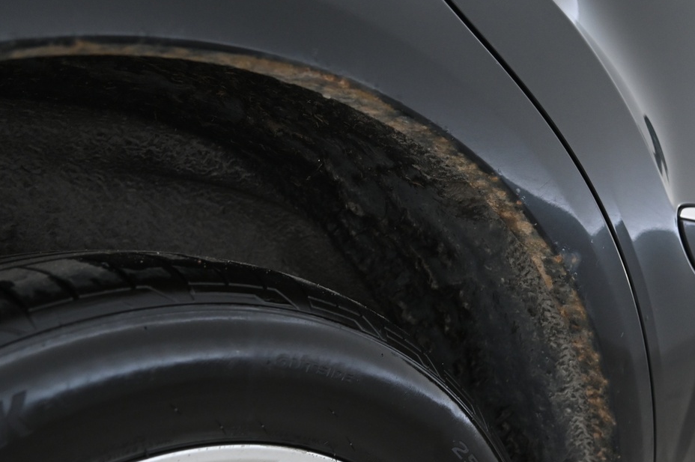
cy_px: 287
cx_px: 422
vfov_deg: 31.7
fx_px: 810
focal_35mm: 42
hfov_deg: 46.1
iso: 2000
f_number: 4
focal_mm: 24
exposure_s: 1/50
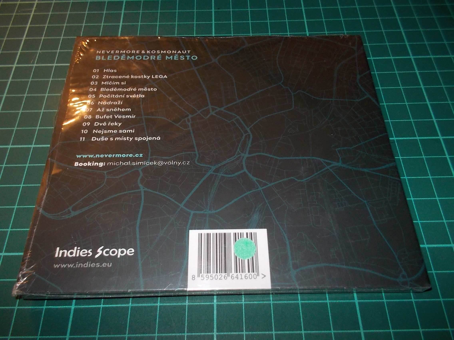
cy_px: 170
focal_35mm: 29
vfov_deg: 48.2
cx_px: 227
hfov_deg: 61.7
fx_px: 380
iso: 200
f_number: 3.3
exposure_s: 1/30
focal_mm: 4.1
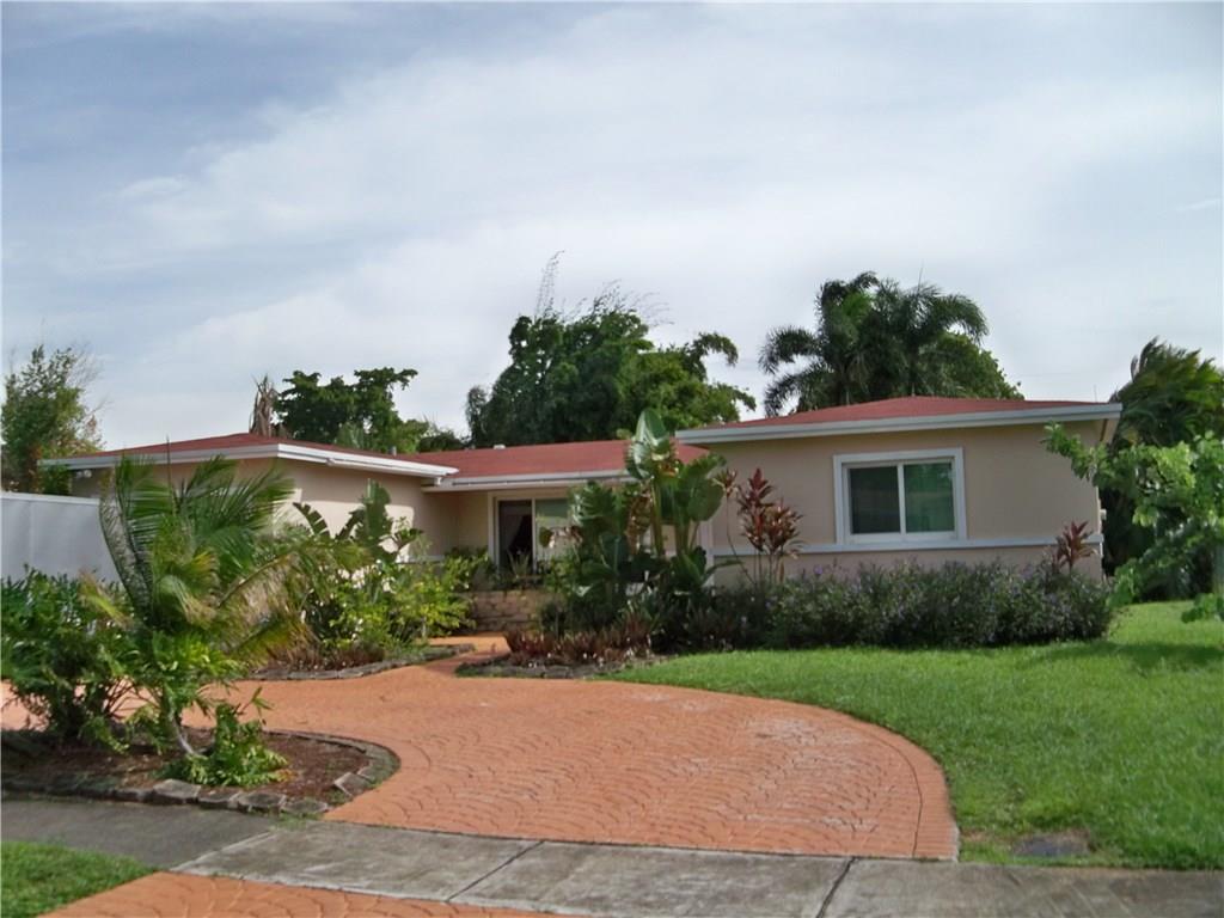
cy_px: 459
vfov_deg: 40.7
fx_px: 1238
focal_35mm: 35
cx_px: 612
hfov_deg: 52.6
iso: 80
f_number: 3.5
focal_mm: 6.2
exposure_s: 1/1250
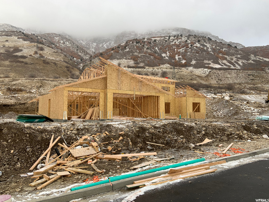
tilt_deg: +4.1
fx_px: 202
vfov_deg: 53.1
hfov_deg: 67.3
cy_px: 101
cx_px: 134
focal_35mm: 26
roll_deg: +0.5
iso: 25
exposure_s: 1/154
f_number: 1.8
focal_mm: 4.25
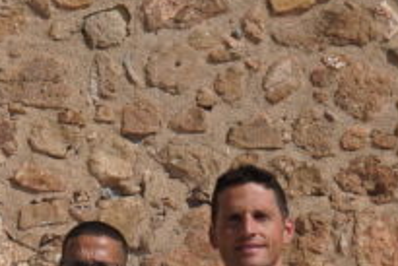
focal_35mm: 165
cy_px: 372
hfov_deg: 11.3
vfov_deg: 8.2
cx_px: -386
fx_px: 1825
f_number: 8
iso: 100
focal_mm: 22
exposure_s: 1/640
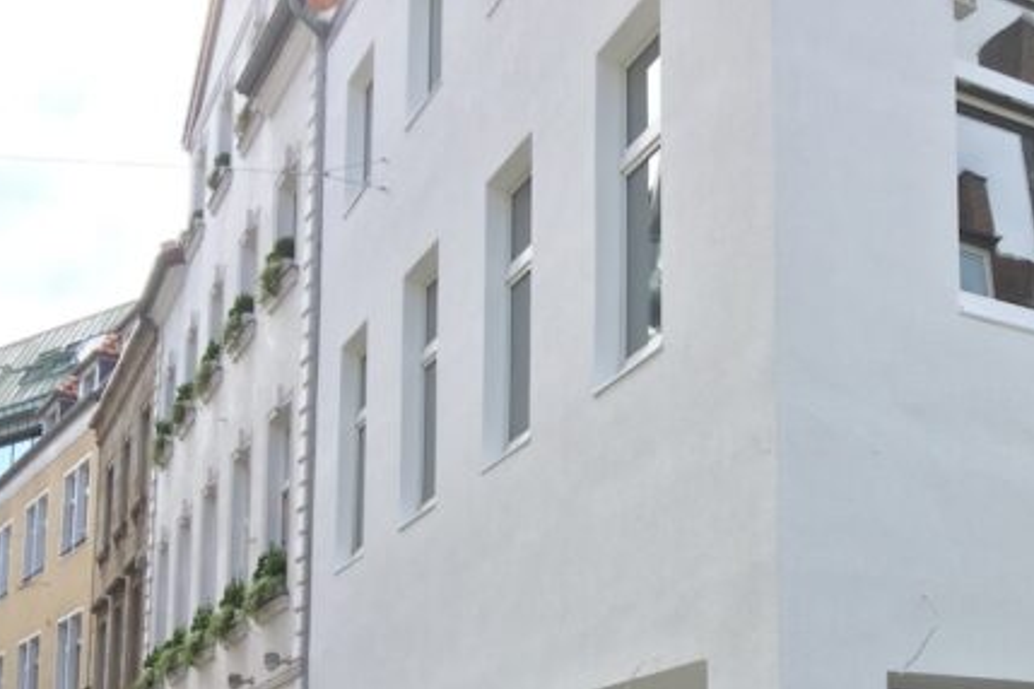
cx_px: 887
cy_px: 691
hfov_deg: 35.2
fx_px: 1551
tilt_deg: +6.5
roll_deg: +1.6
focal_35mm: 54
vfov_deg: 23.9
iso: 32
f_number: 2.2
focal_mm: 4.15
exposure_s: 1/573
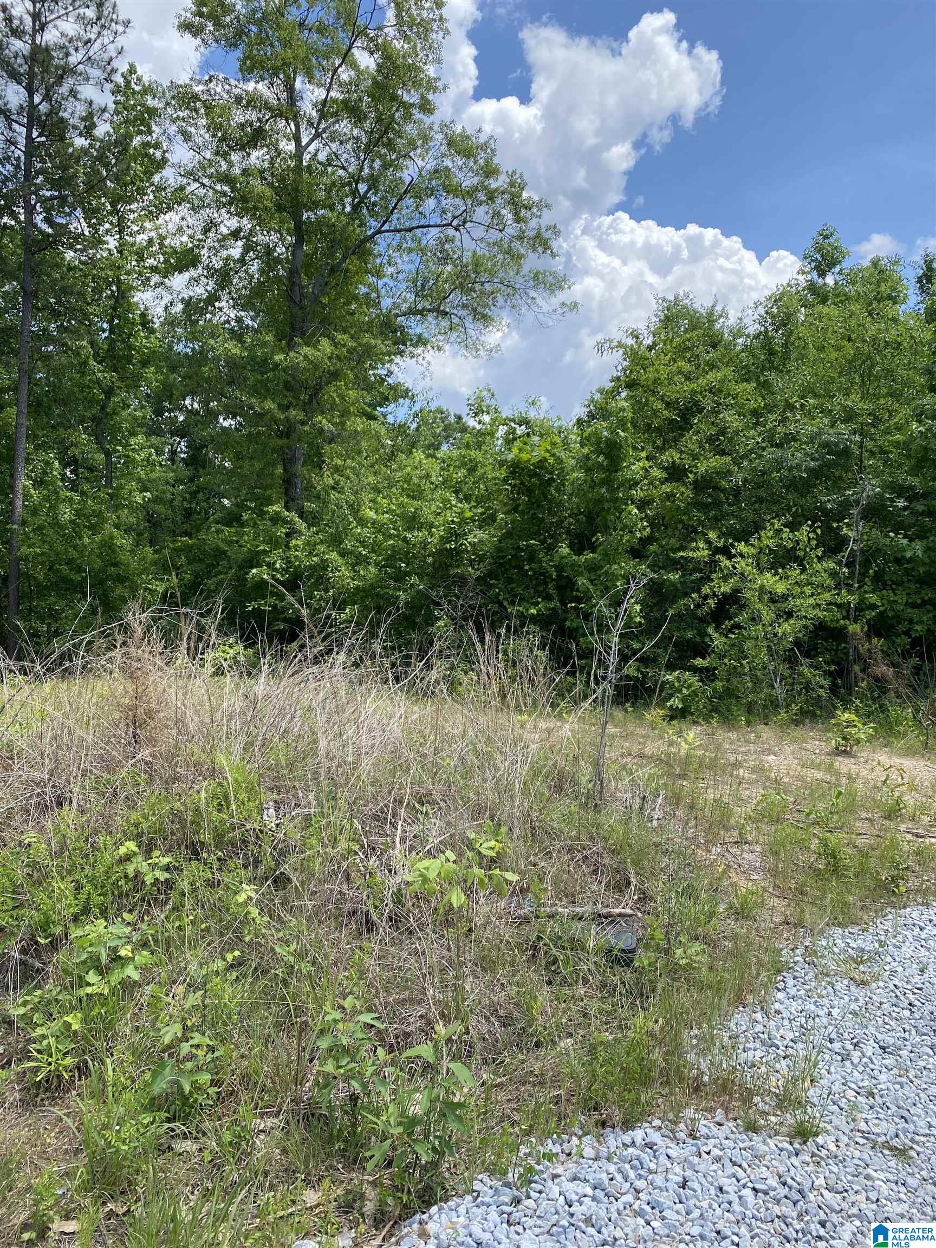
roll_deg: -1.4
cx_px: 468
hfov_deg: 53.1
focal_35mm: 26
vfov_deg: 67.3
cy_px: 624
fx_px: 937
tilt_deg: +2.2
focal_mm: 4.25
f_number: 1.8
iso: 32
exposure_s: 1/1447
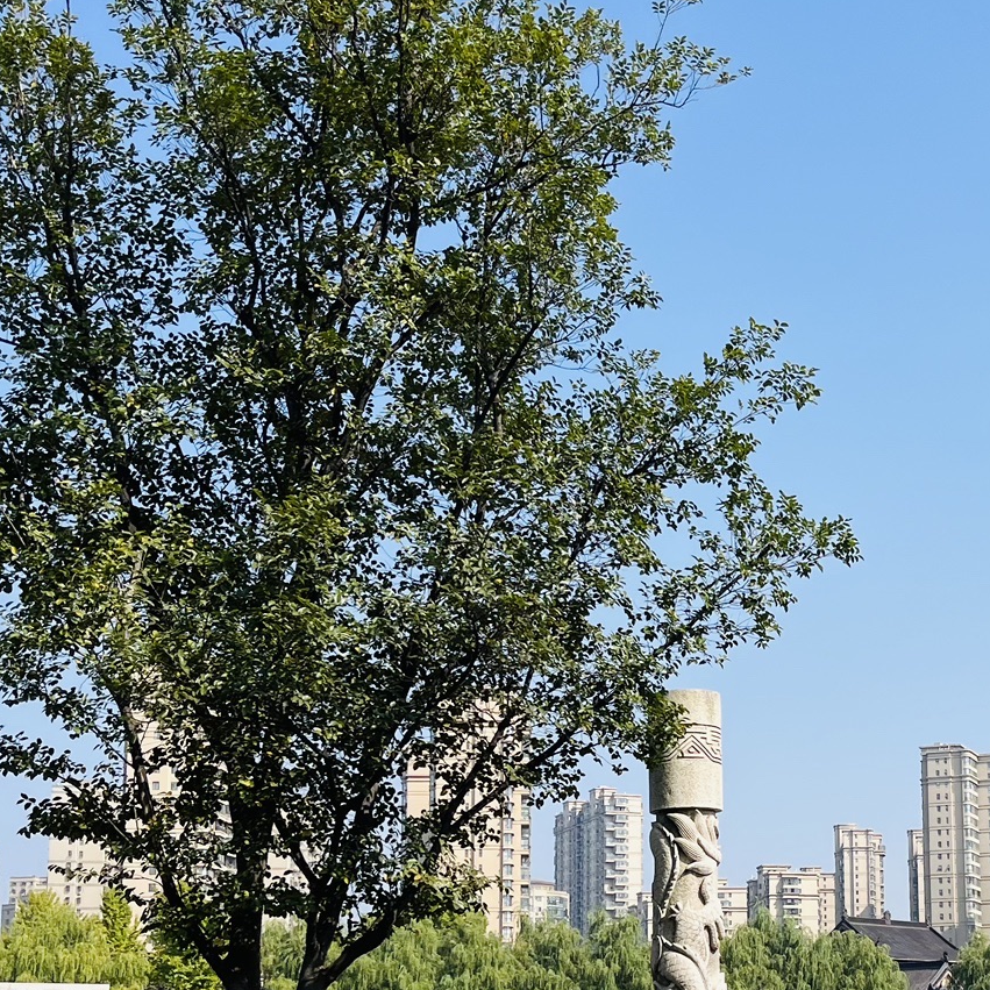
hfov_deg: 30.9
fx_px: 1747
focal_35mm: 54
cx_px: 784
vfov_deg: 30.9
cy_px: 791
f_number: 1.6
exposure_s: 1/3521
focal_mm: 5.1
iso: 50
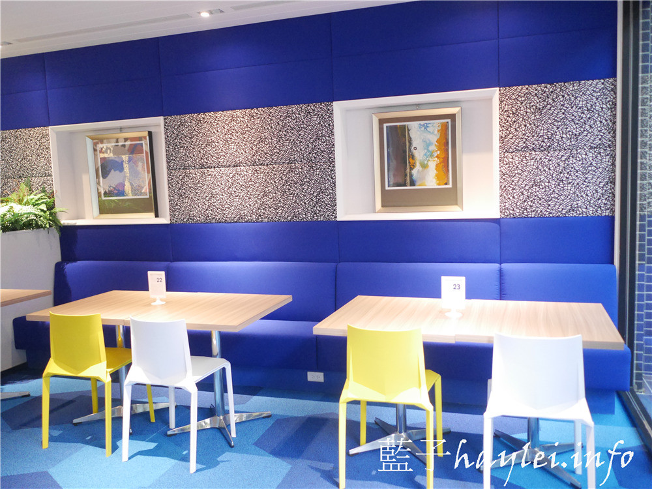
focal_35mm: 30
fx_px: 565
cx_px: 326
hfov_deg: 60.0
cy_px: 244
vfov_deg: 46.8
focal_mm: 15
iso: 2500
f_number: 1.7
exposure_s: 1/60
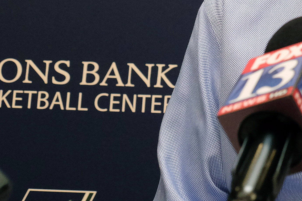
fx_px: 1074
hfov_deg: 15.2
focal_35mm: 128
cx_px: 400
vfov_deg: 10.5
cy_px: -50
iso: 1600
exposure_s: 1/125
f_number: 4.5
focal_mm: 24.3
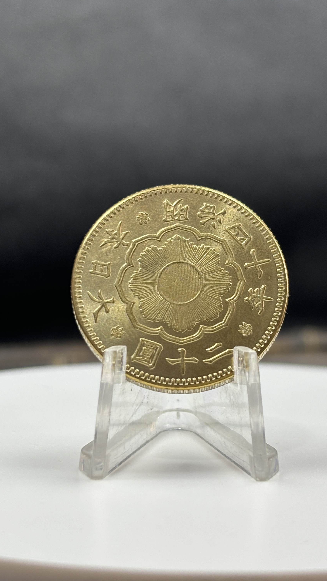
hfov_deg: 21.1
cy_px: 290
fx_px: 879
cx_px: 178
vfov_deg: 36.6
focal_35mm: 57
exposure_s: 1/66
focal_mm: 5.96
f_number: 1.6
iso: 50
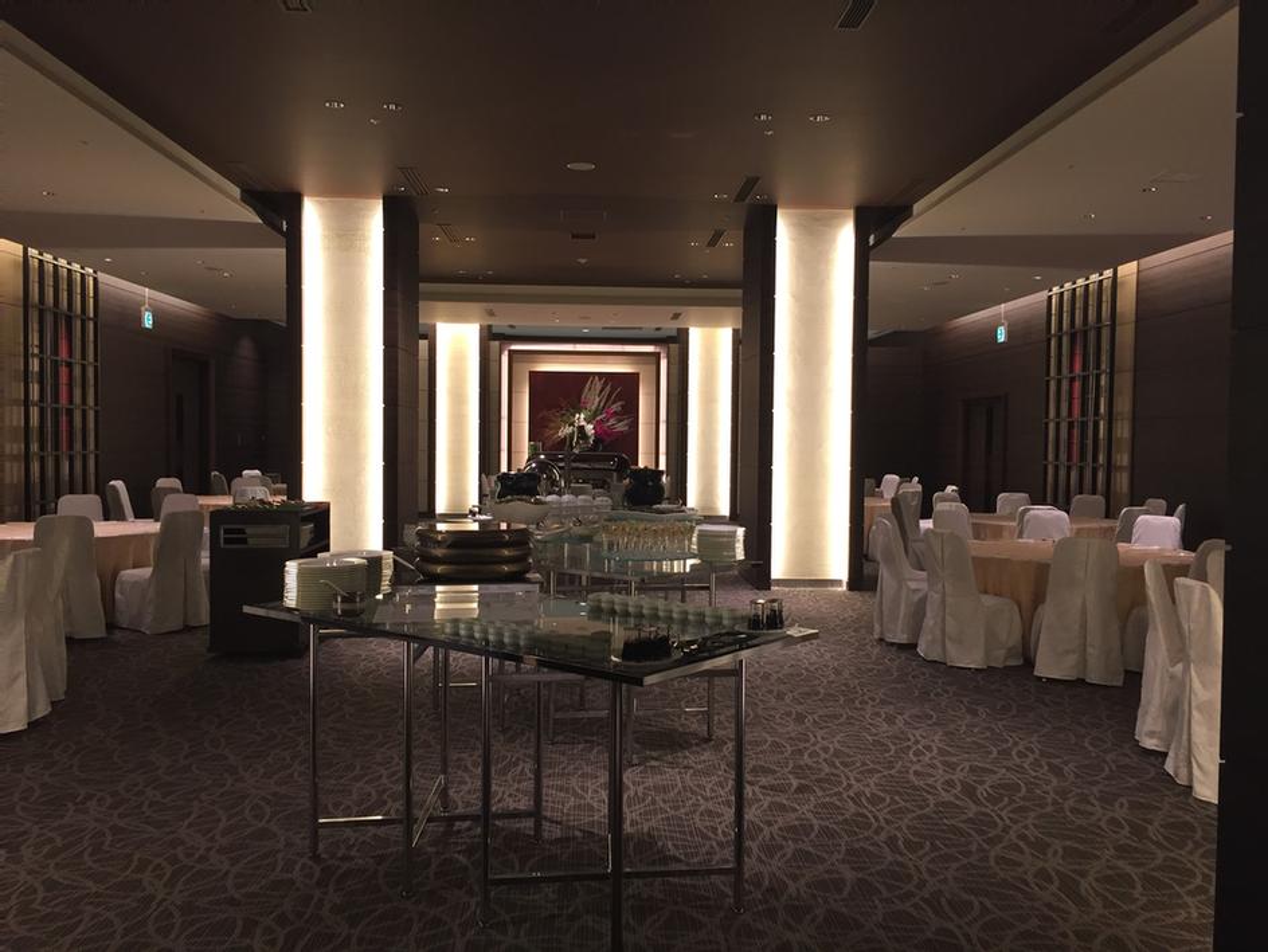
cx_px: 634
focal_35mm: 29
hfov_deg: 61.6
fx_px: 1063
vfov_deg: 48.3
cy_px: 476
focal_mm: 4.15
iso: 40
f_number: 2.2
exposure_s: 1/30
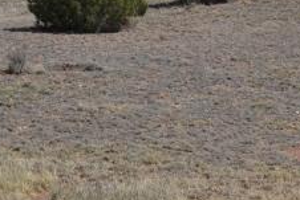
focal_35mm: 212
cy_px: 6
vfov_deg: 6.5
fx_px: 1768
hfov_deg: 9.7
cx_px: 212
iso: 100
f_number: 9
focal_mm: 40
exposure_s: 1/320
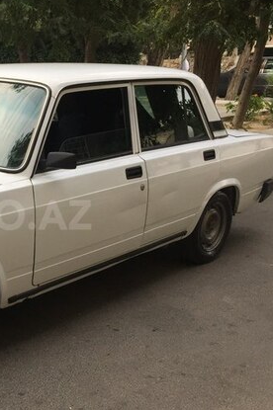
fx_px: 547
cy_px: 215
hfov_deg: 26.3
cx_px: -10
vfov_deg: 41.1
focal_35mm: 48
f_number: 2.2
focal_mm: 4.15
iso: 50
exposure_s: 1/100
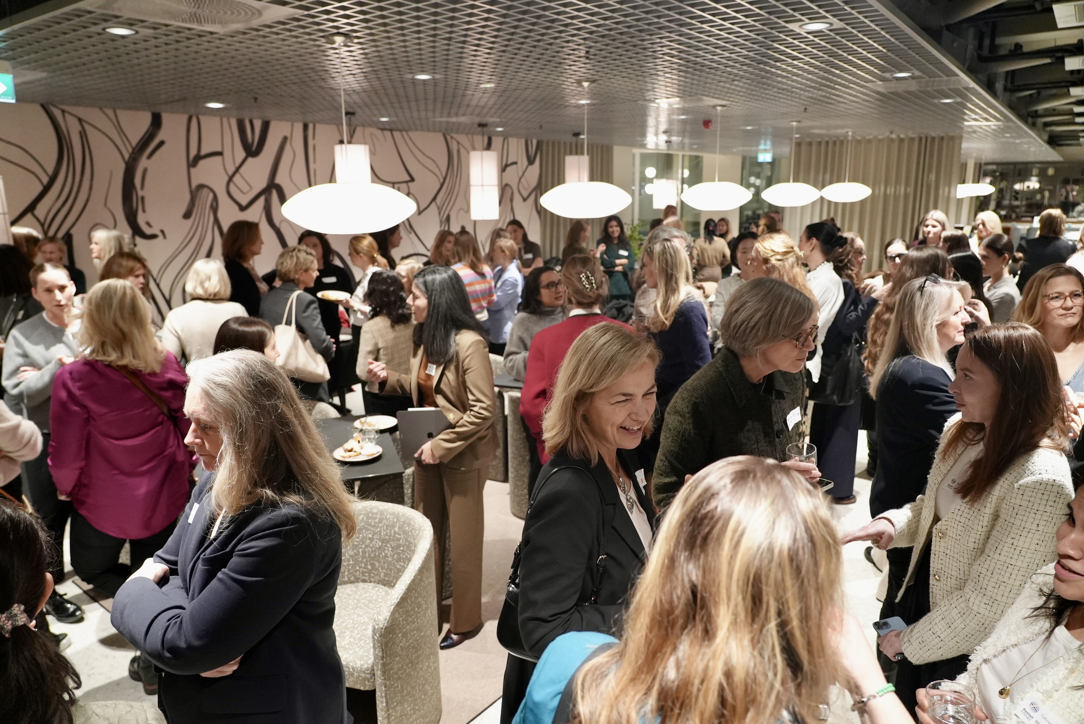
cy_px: 362
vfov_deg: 53.2
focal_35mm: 24
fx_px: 723
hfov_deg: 73.7
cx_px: 542
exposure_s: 1/160
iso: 5000
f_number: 4
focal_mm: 24
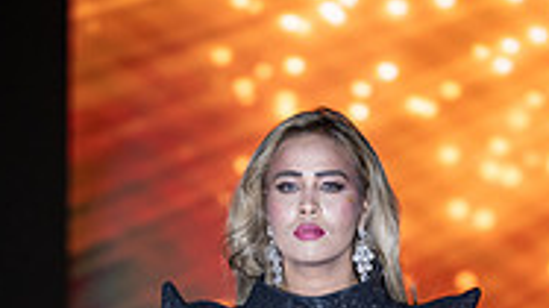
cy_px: 581
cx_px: 282
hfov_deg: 5.9
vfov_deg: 3.3
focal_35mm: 366
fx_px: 5326
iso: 1600
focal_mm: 145
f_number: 2.8
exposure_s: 1/400
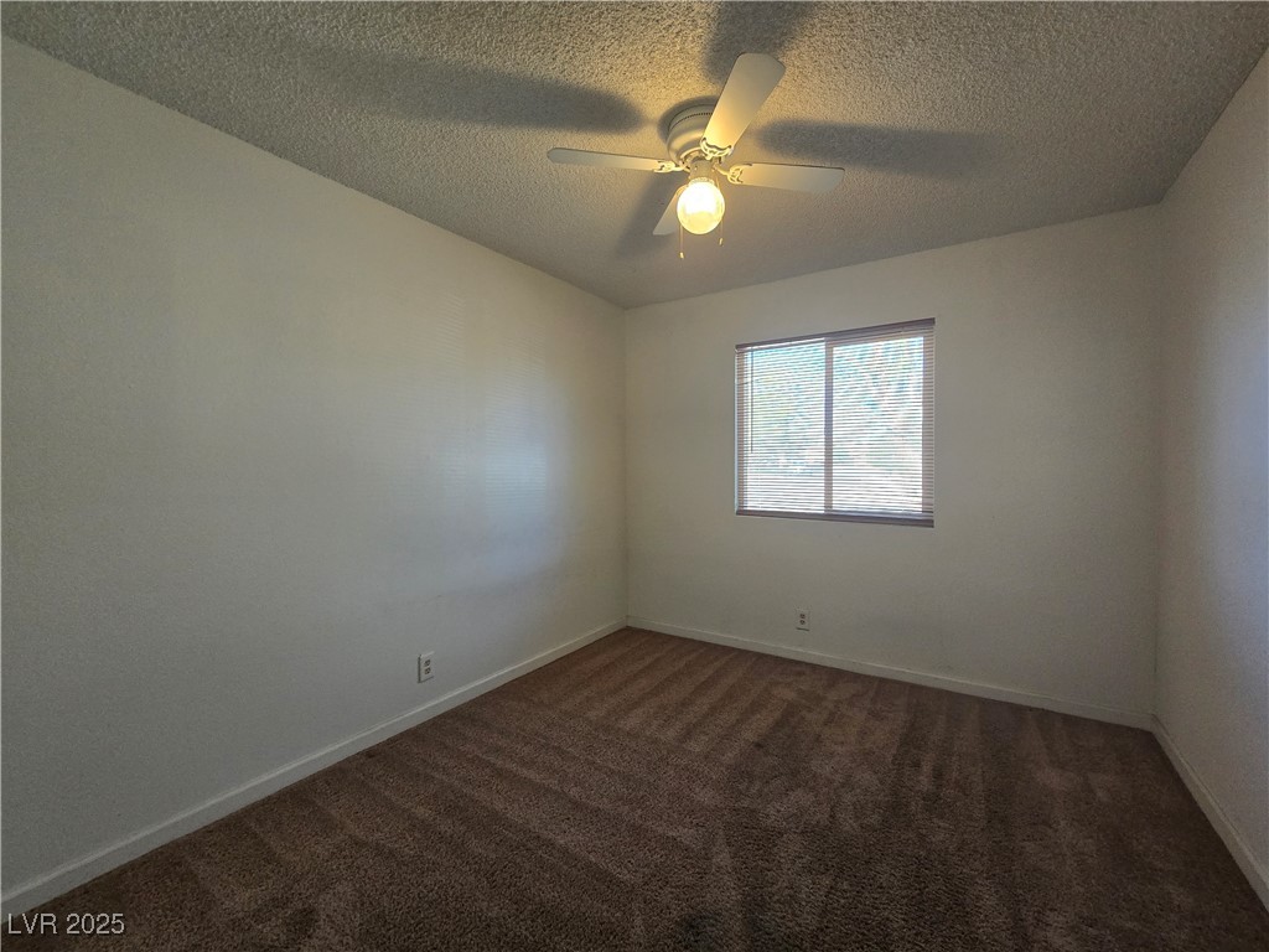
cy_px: 476
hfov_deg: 106.2
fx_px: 477
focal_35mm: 13
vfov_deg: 89.9
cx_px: 634
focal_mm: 2.2
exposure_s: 1/60
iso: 200
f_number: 2.2
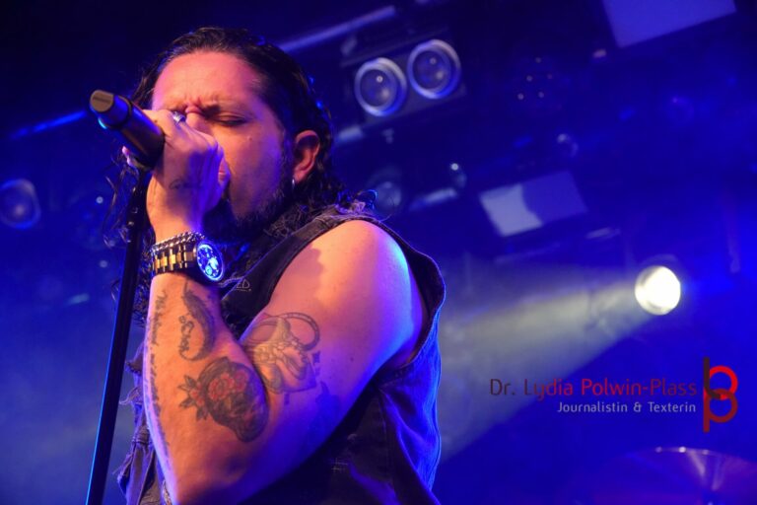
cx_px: 378
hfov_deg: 24.2
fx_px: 1766
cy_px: 252
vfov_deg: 16.3
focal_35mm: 84
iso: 4000
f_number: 4.5
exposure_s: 1/160
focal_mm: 56
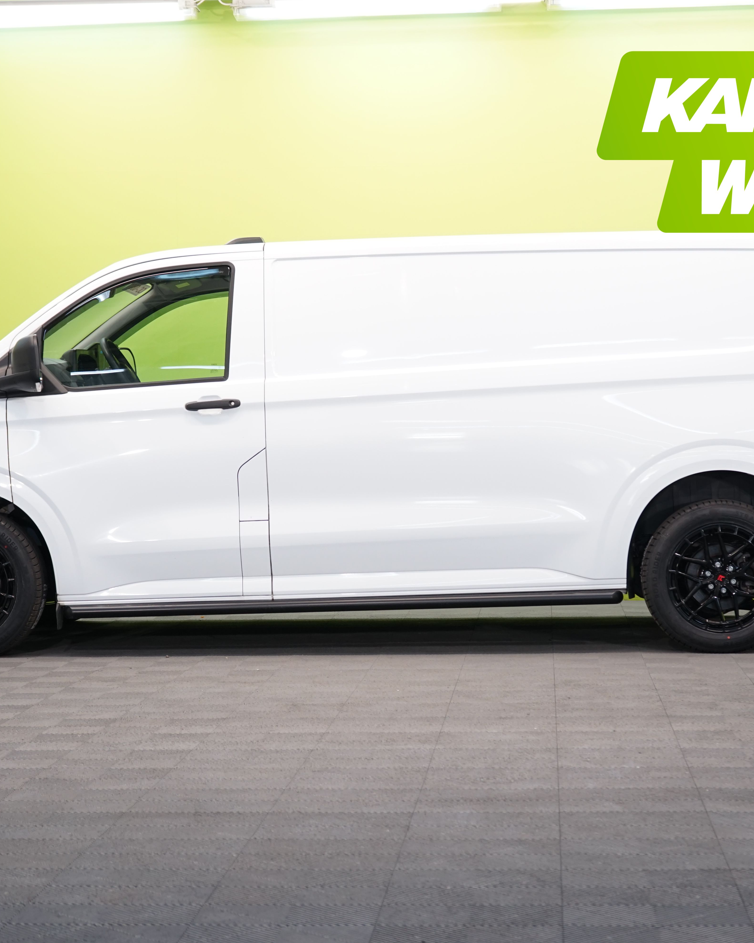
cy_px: 474
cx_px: 390
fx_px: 2176
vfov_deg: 24.4
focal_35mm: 78
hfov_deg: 19.7
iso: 500
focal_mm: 55
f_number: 5
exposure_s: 1/40
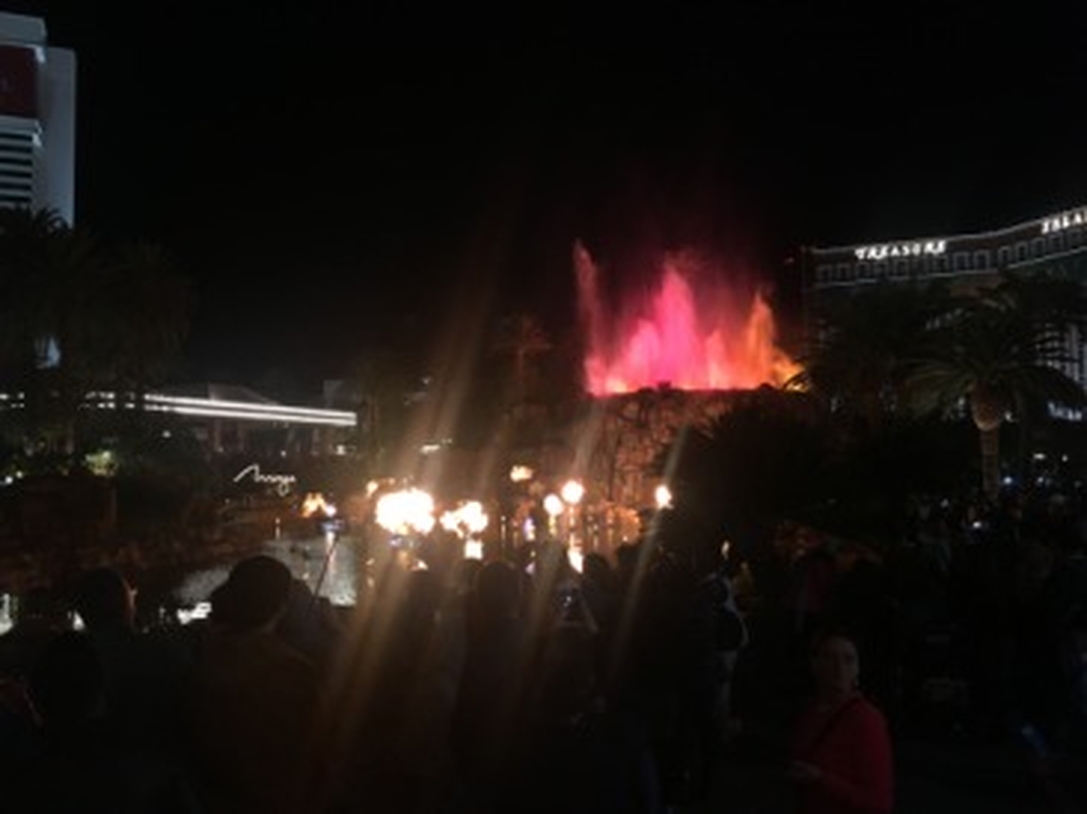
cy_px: 407
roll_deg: +1.3
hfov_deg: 61.7
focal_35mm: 29
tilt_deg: +4.2
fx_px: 910
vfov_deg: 48.2
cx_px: 544
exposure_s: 1/30
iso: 125
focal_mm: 4.15
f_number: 2.2
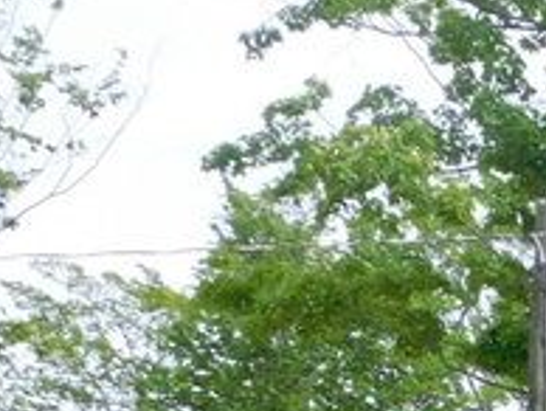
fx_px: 3332
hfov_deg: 8.6
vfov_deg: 6.9
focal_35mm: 211
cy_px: 749
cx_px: 1247
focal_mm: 7.1
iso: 125
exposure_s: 1/800
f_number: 3.6
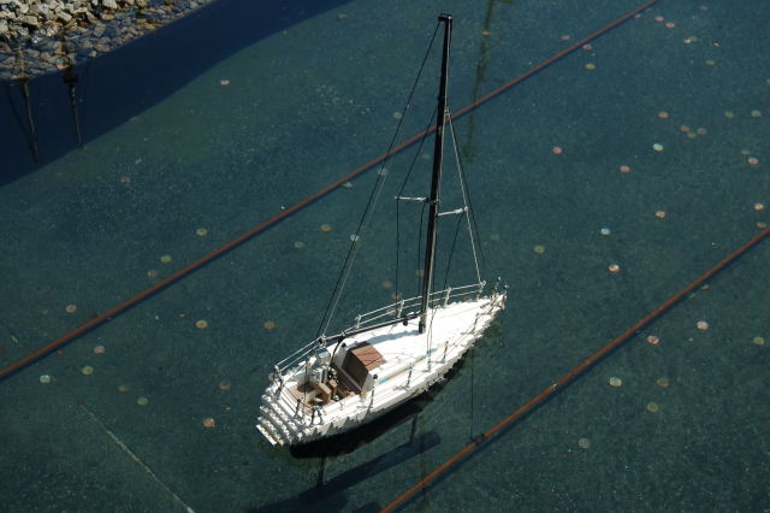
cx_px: 385
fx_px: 1283
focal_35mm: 60
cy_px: 256
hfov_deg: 33.4
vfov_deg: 22.6
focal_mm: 40
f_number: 7.1
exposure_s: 1/200
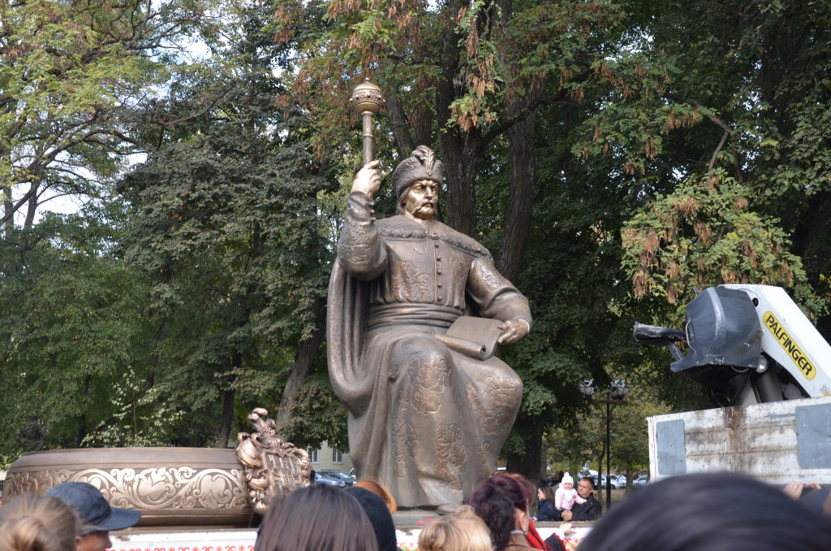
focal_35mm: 51
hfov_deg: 39.0
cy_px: 276
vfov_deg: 26.4
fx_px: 1175
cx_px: 416
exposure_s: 1/125
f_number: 5.6
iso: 200
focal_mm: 34
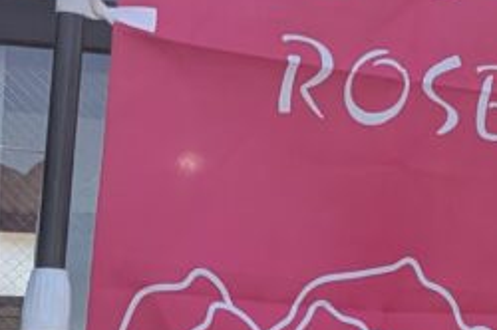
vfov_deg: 10.7
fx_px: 1765
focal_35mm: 128
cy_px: 197
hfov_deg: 14.0
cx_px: 938
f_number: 1.7
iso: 27
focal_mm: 4.53
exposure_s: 1/1337
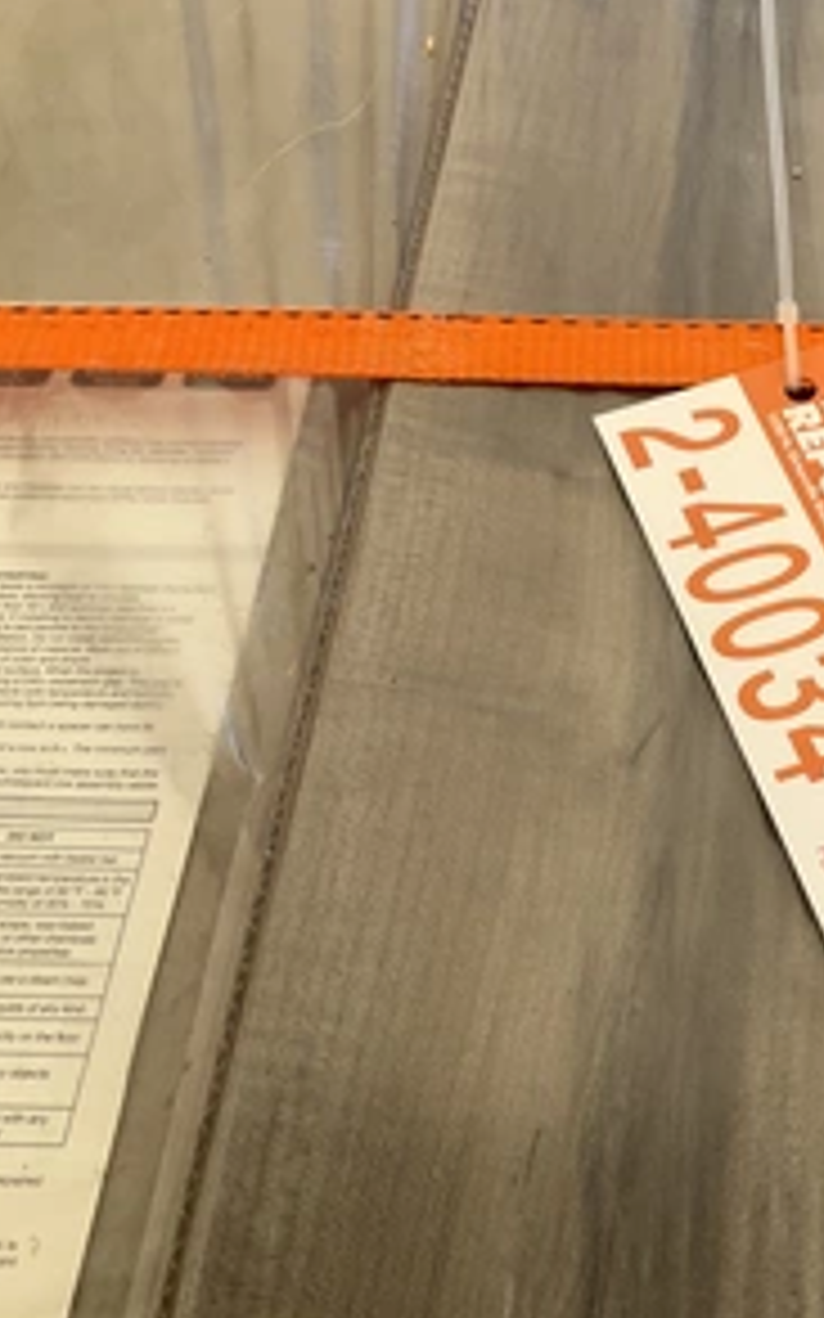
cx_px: 792
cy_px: 666
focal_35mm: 42
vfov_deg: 47.2
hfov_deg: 28.9
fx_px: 1510
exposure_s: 1/270
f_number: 1.8
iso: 25
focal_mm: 3
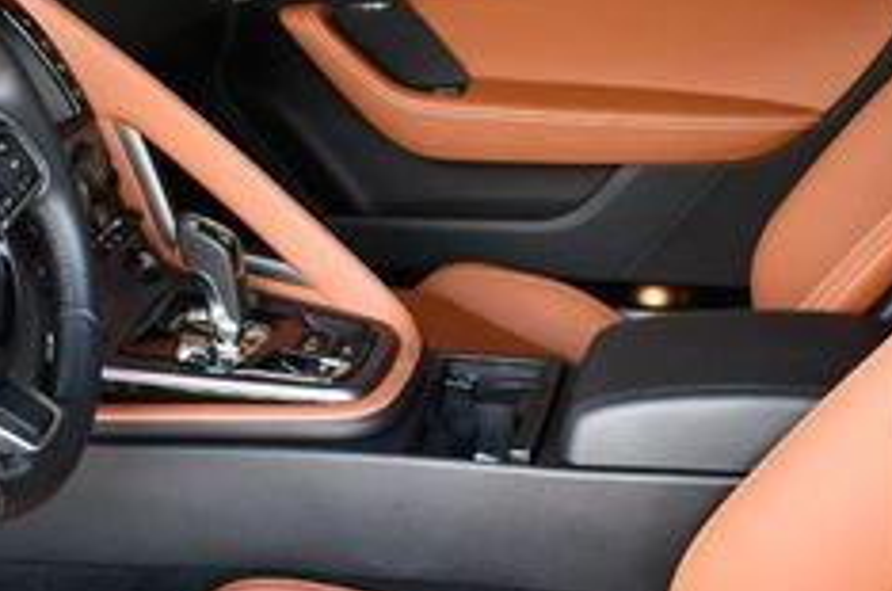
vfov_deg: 18.0
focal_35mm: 74
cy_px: 549
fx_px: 1830
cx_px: 423
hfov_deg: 27.4
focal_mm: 18
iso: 720
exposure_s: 1/250
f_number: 3.5
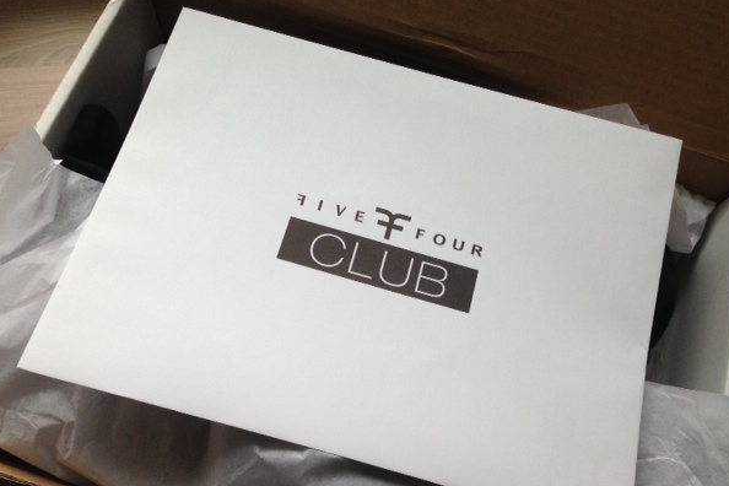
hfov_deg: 51.9
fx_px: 749
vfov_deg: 35.8
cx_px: 373
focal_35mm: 37
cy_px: 290
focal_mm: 4.13
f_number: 2.4
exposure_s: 1/120
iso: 100
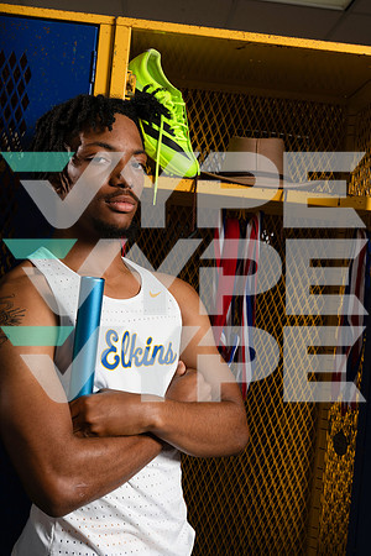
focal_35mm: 46
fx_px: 711
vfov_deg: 42.7
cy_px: 278
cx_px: 186
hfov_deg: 29.2
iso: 125
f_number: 8
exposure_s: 1/250
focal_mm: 46
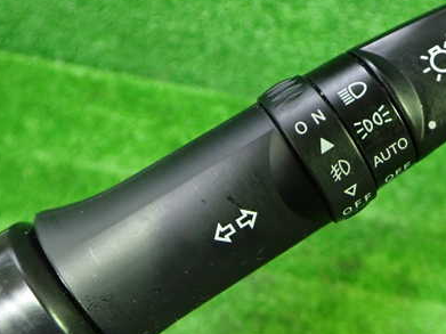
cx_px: 216
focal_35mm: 46
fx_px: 592
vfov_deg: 31.5
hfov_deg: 41.2
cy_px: 176
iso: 800
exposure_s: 1/30
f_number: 2.3
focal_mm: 5.4
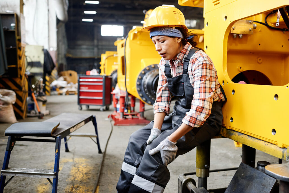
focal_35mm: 35
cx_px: 144
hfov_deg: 54.4
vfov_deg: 37.9
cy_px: 96
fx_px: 281
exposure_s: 1/200
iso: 800
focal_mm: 35
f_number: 2.8
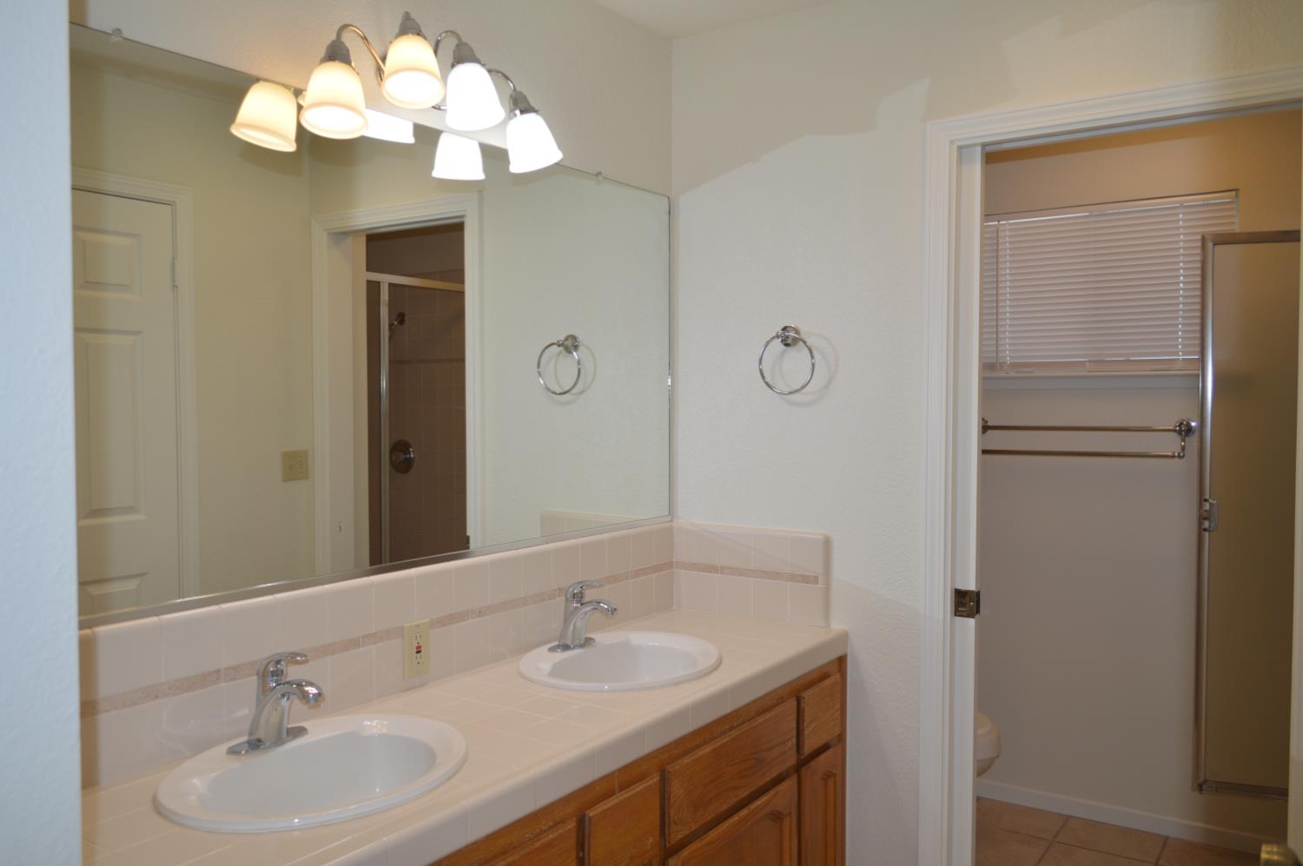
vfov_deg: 47.8
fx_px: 976
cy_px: 433
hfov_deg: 67.4
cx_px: 652
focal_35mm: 27
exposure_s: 1/125
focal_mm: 18
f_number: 4
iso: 160
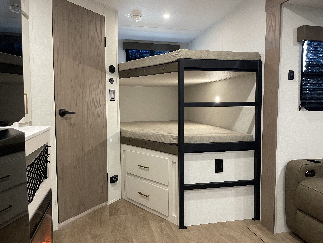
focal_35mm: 25
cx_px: 162
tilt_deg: -4.6
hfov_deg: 69.4
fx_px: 233
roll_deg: -0.3
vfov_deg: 54.9
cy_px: 122
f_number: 1.6
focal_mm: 5.1
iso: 250
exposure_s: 1/60
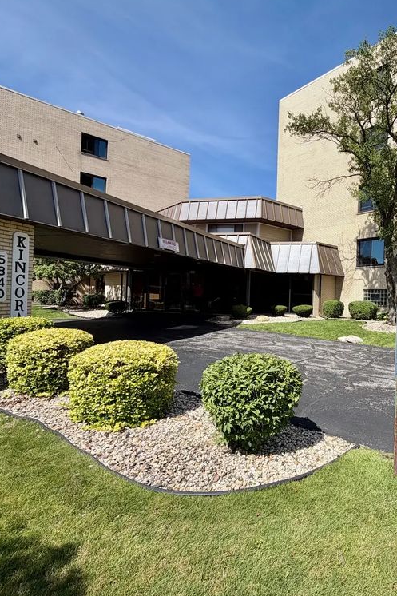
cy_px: 296
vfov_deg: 84.0
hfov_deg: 57.1
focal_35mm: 20
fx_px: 331
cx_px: 320
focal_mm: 2.22
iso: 20
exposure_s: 1/789
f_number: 2.2
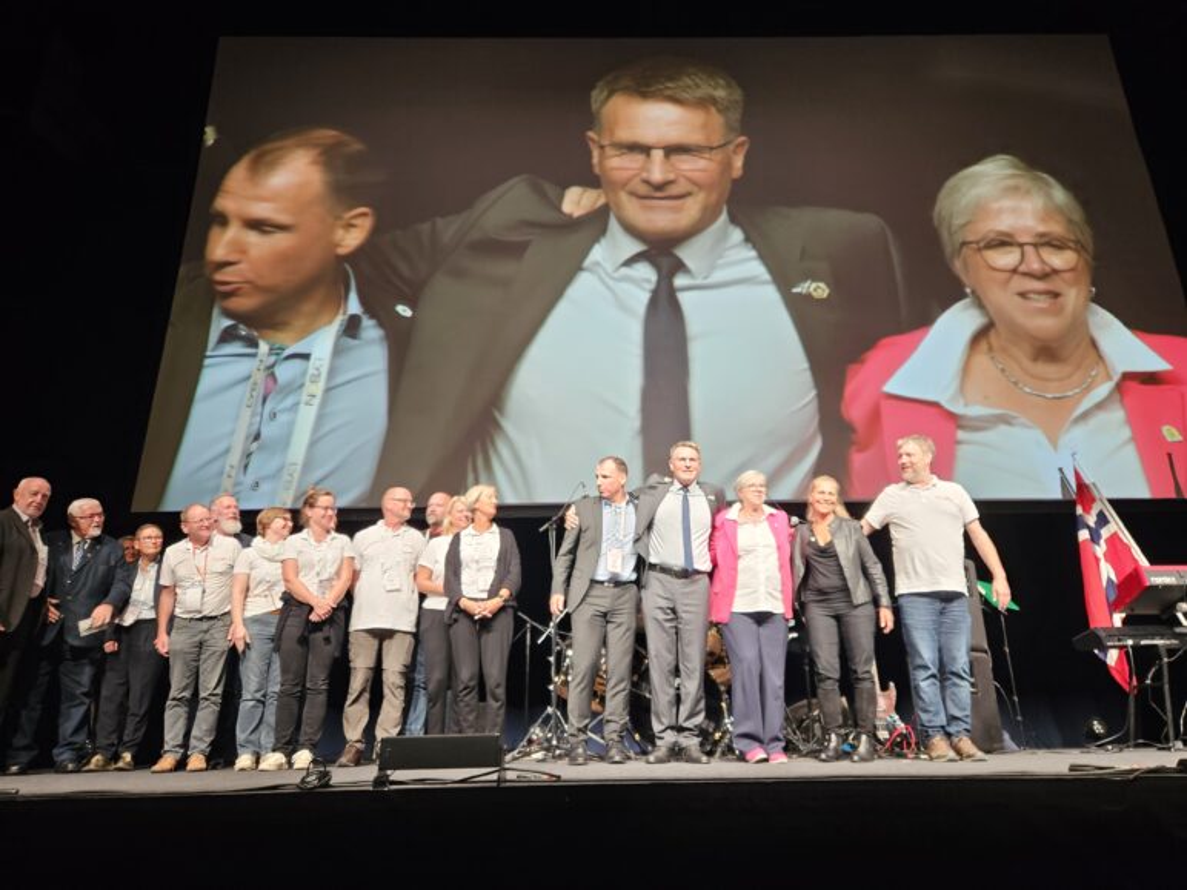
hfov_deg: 73.9
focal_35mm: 23
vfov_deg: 58.9
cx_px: 594
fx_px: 789
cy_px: 445
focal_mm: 5.4
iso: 160
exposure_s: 1/50
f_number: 1.8
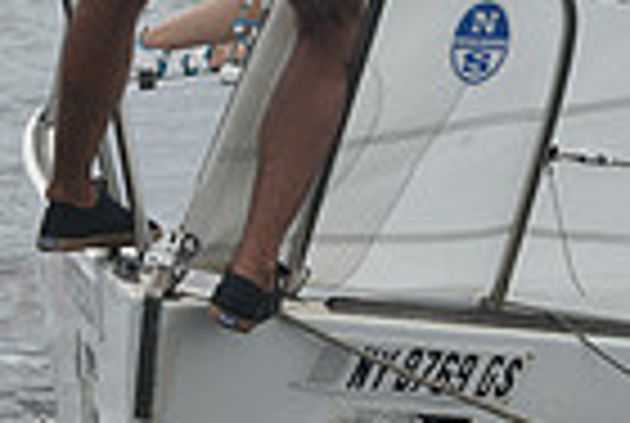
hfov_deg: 6.6
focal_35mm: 310
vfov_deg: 4.5
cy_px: 36
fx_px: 5437
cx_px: 439
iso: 400
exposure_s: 1/800
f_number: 7.1
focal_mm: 75
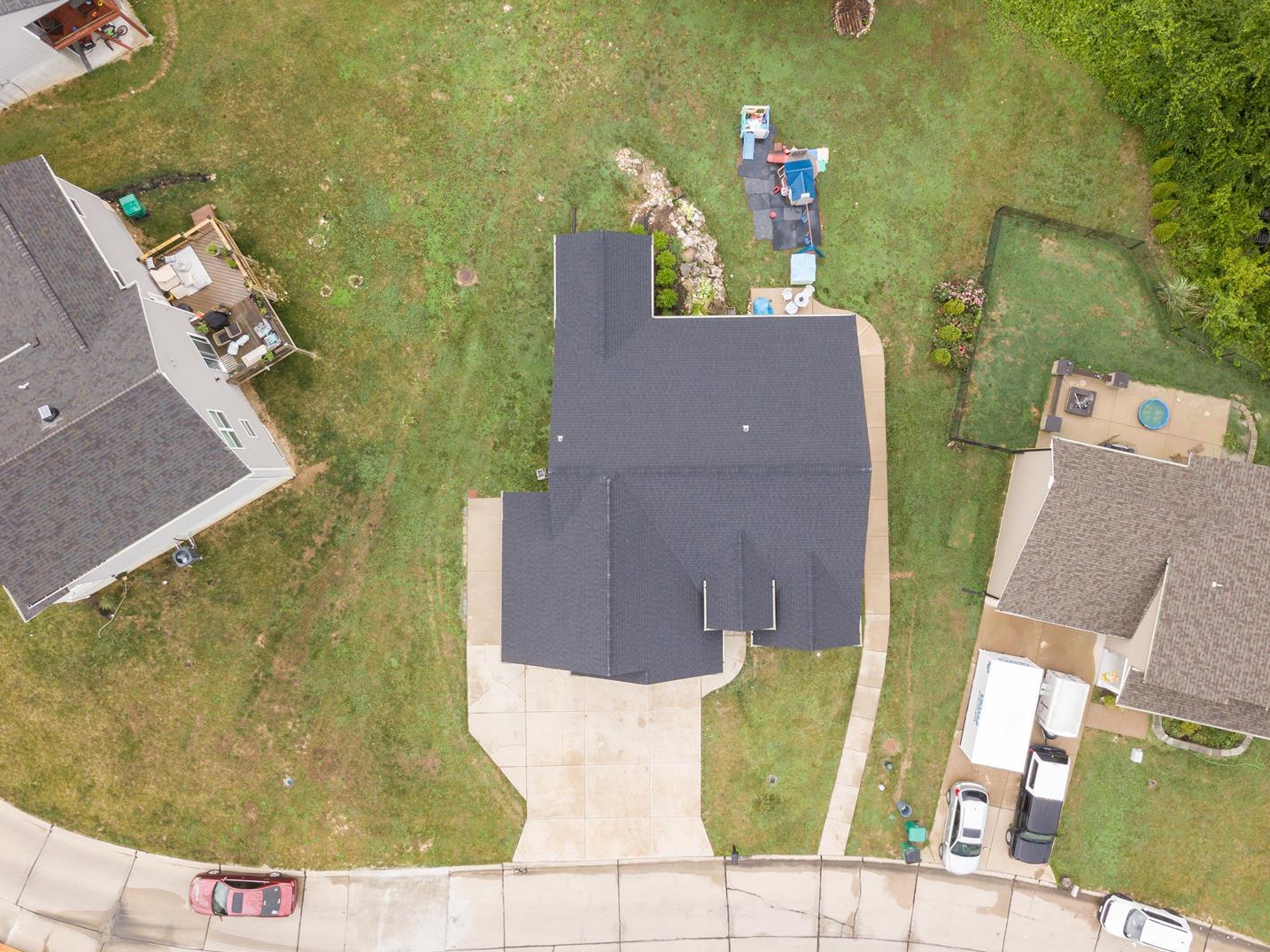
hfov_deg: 61.6
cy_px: 430
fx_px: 1064
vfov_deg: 48.1
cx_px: 688
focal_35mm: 29
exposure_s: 1/115
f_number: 2.2
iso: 100
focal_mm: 4.73
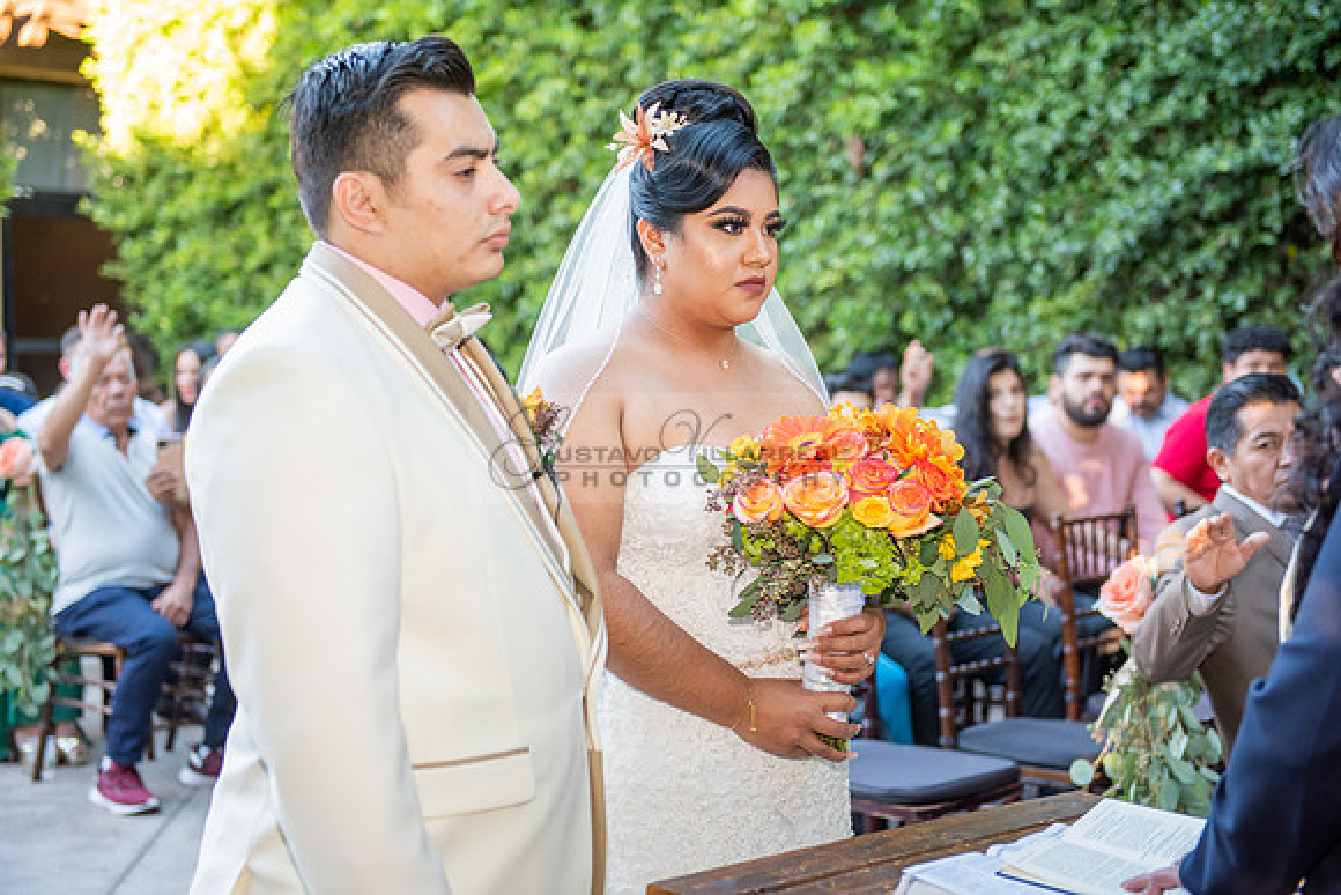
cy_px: 448
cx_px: 670
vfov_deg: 23.4
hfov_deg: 34.5
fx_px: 2161
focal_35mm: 58
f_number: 3.2
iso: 500
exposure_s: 1/160
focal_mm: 58
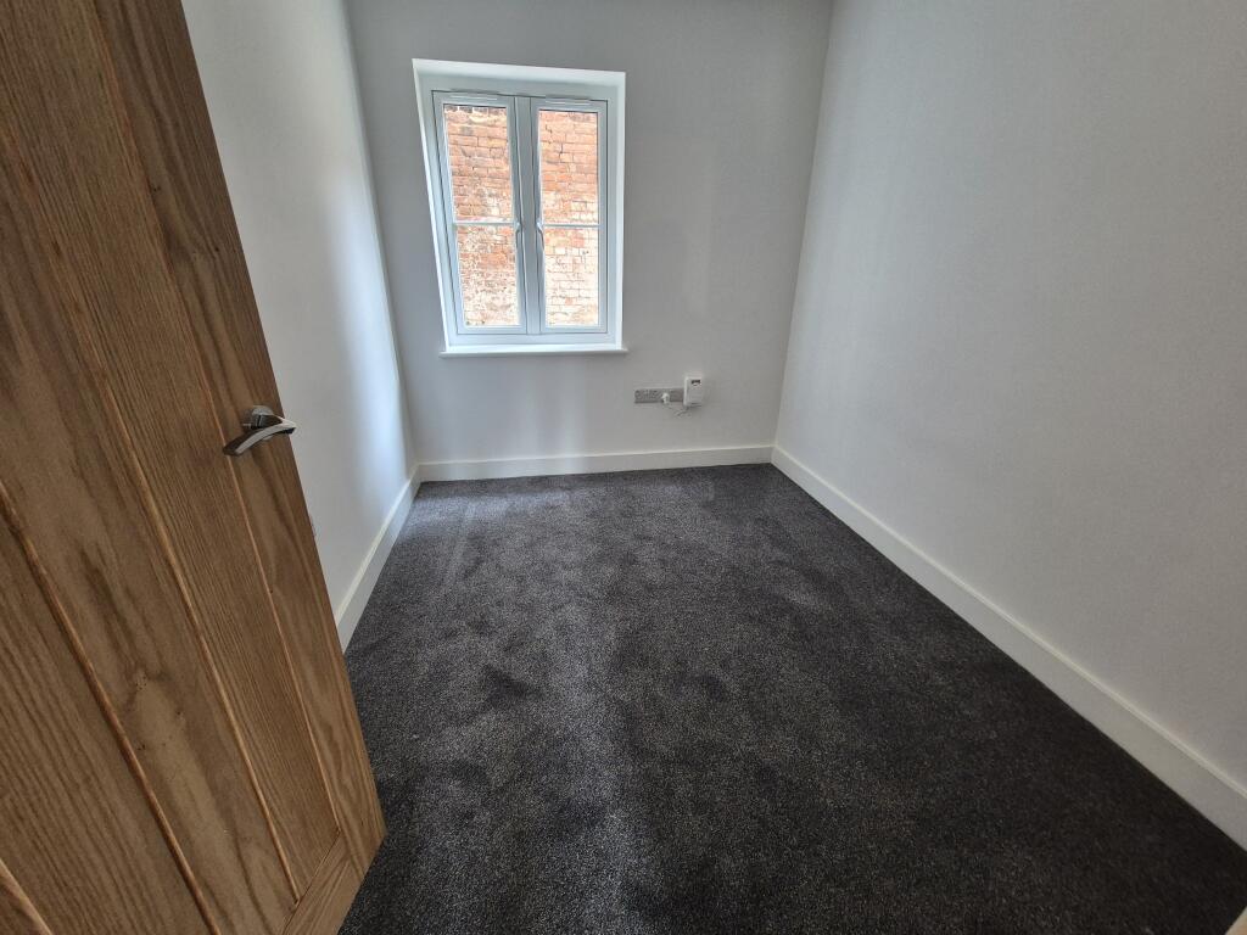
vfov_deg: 89.9
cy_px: 468
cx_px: 624
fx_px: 468
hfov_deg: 106.2
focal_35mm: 13
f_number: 2.2
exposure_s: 1/50
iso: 400
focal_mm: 2.2
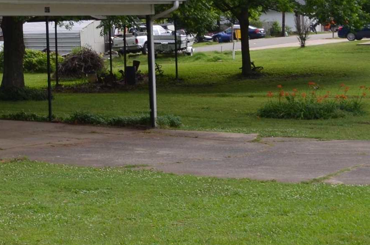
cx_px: -129
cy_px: -85
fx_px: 1169
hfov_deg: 16.8
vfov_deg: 11.6
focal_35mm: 114
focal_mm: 22
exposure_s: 1/250
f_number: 8
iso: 200
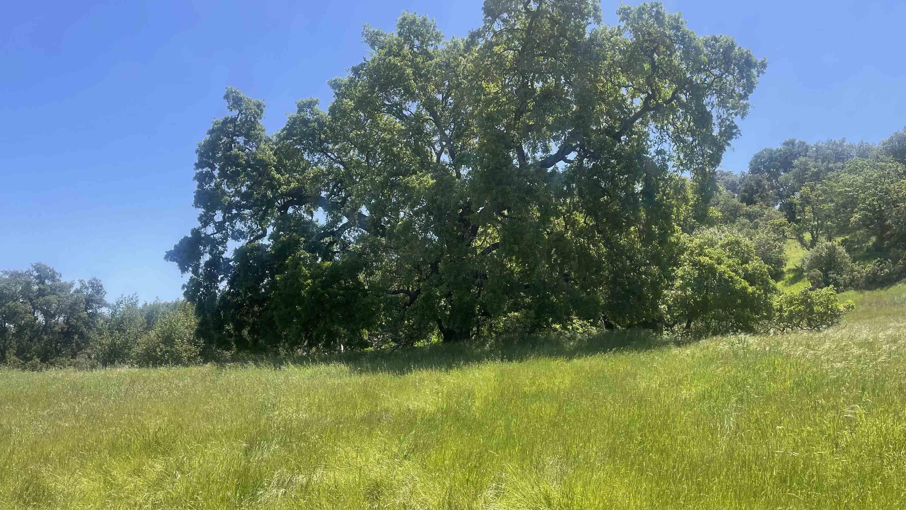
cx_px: 457
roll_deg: +2.1
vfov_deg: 39.9
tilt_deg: +3.6
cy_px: 314
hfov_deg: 66.1
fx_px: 697
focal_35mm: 29
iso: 32
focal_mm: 4.2
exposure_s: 1/1795
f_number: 1.6
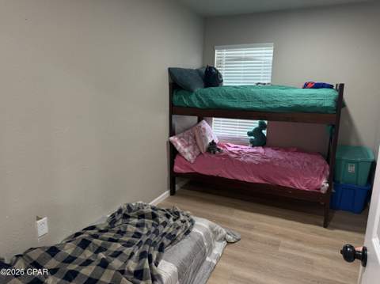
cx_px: 190
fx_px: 263
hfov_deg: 71.7
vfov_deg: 56.7
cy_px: 142
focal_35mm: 24
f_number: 1.78
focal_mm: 6.76
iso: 250
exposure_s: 1/60
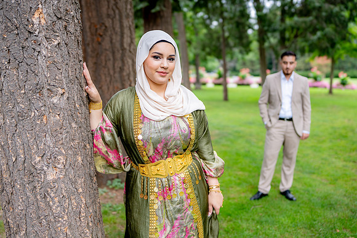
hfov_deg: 54.4
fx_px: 347
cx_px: 178
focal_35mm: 35
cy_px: 119
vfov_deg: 37.9
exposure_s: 1/1000
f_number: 2
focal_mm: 35
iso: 200
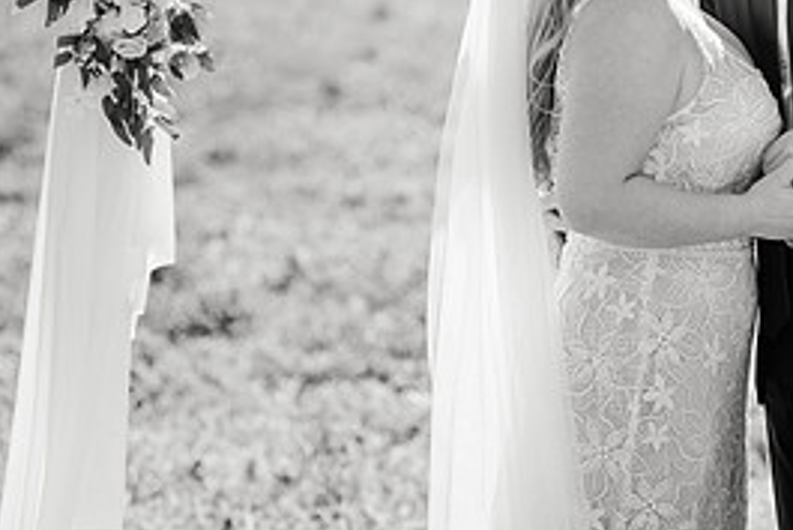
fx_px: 5928
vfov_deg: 5.1
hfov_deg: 7.6
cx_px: 772
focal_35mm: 269
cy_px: 115
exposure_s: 1/640
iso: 125
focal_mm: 123
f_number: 4
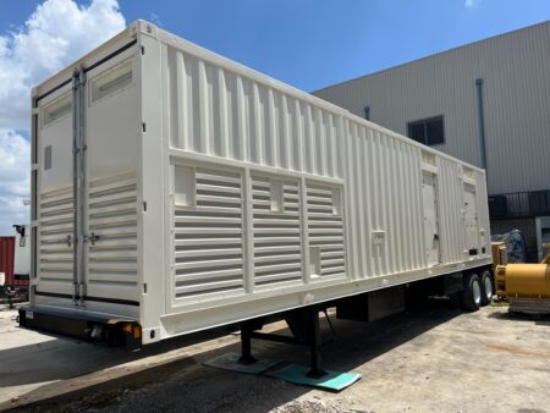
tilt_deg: +4.2
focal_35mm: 26
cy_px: 206
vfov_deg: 53.1
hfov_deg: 67.3
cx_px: 275
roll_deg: +2.9
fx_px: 413
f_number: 1.6
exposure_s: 1/5556
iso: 50
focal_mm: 5.1
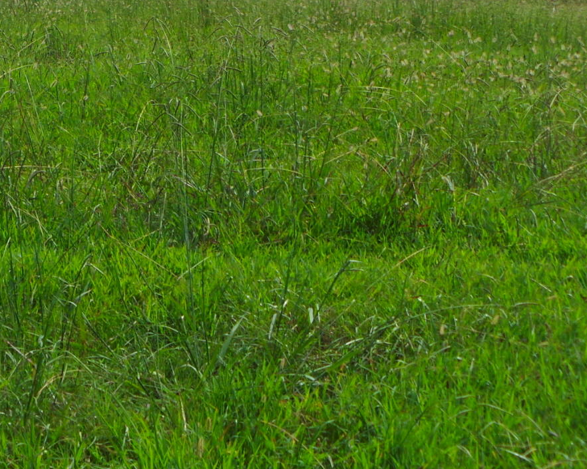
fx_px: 1945
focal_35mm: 112
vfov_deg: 13.6
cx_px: -11
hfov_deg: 16.8
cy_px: 39
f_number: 3.8
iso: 100
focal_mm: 9.2
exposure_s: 1/1000
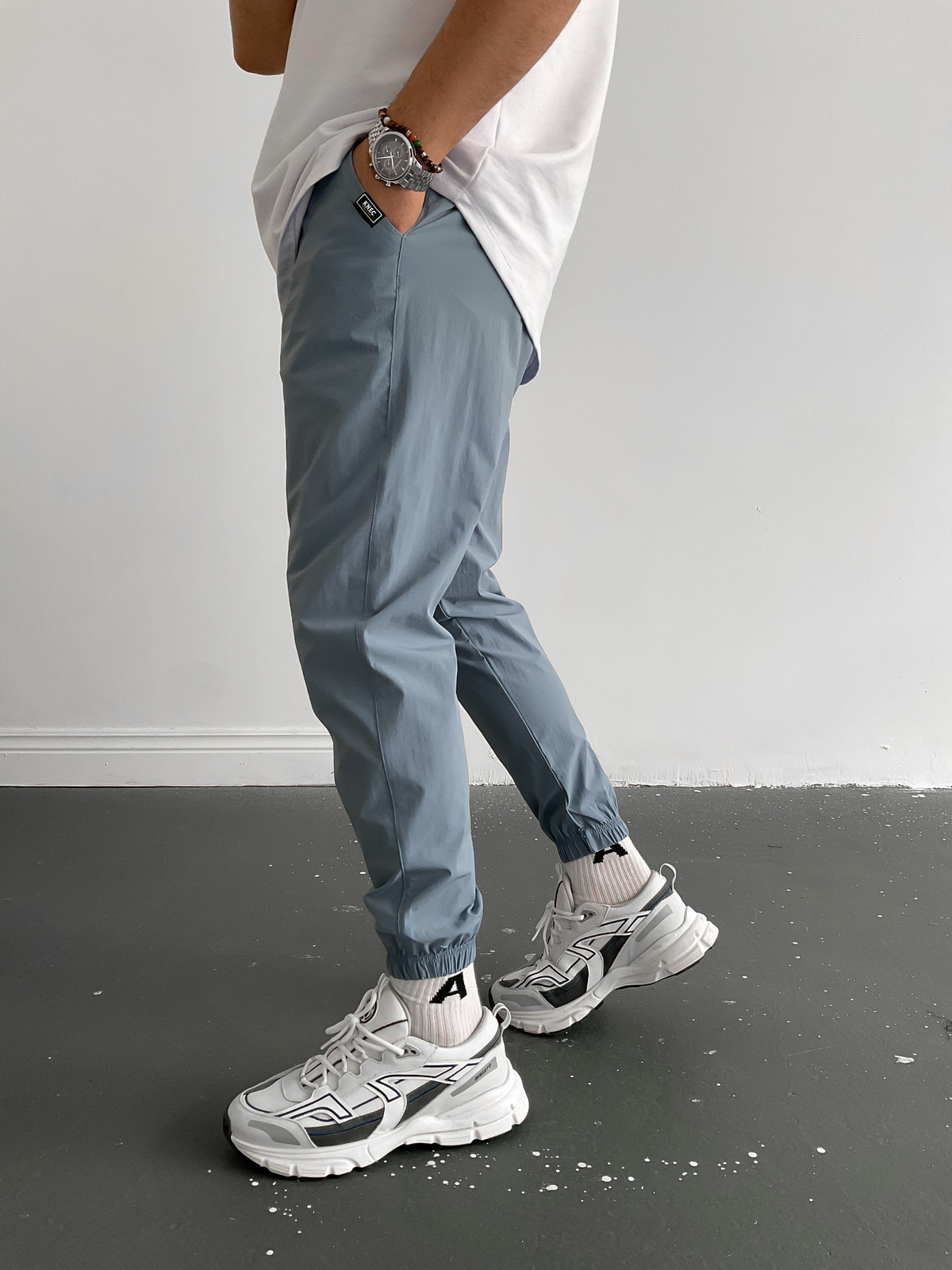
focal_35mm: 29
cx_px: 476
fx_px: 1063
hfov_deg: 48.2
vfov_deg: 61.7
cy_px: 635
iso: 64
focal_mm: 3
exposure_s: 1/100
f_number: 1.8
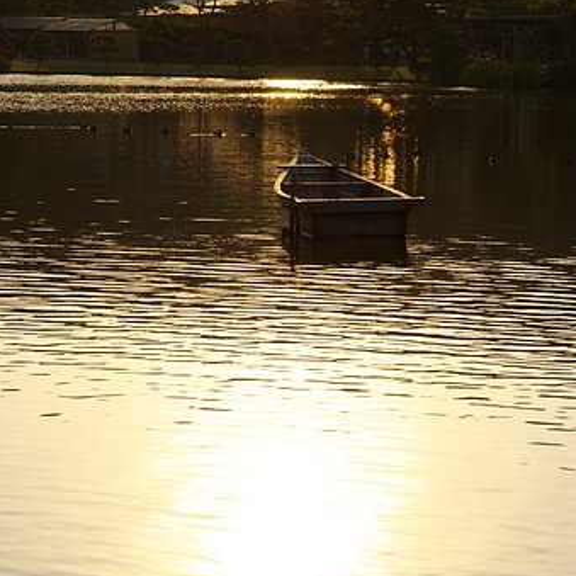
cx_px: 287
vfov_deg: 12.9
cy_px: 234
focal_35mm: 135
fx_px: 2541
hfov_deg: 12.9
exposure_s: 1/500
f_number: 13
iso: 200
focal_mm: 70
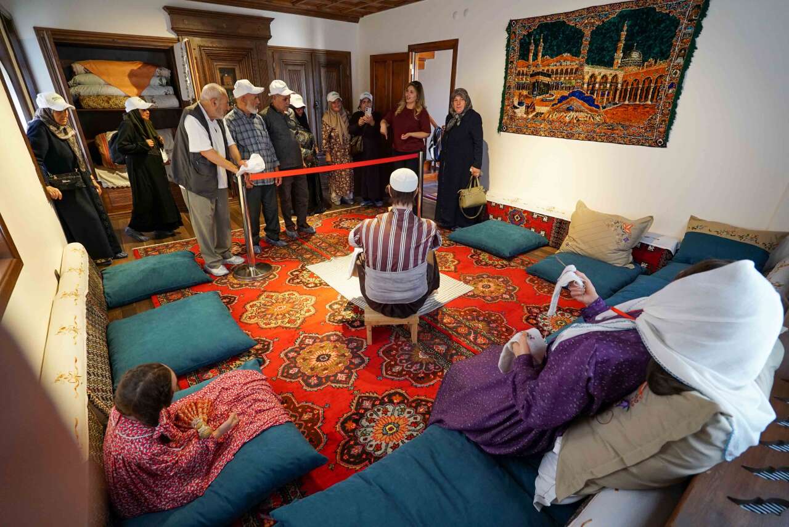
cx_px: 394
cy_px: 264
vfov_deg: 73.8
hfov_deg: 96.7
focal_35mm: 16
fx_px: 351
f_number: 4
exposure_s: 1/160
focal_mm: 16
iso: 2000
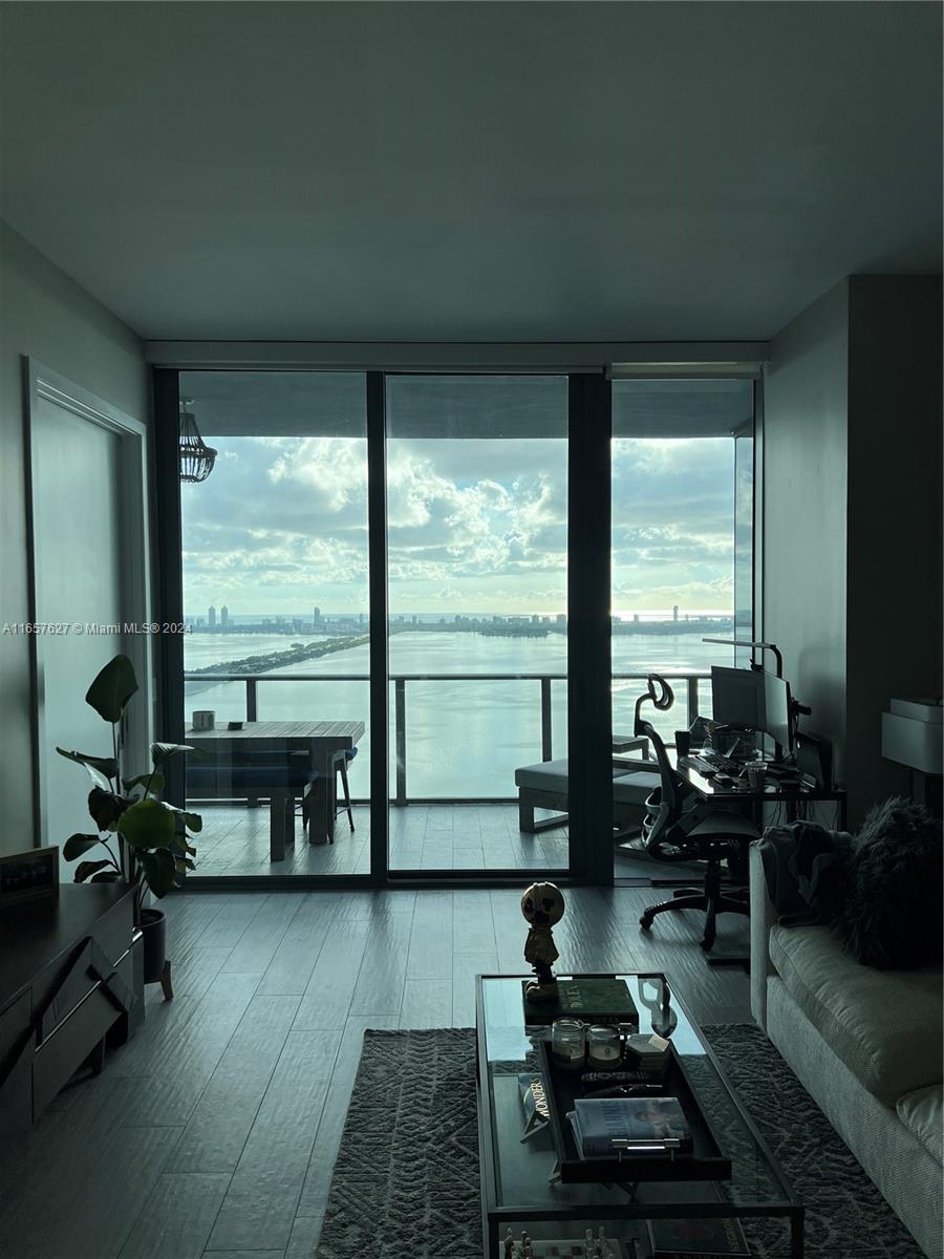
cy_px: 630
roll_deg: +0.7
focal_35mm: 26
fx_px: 945
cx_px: 472
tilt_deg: -1.8
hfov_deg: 53.1
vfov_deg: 67.3
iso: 50
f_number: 1.5
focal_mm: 5.7
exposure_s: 1/2994
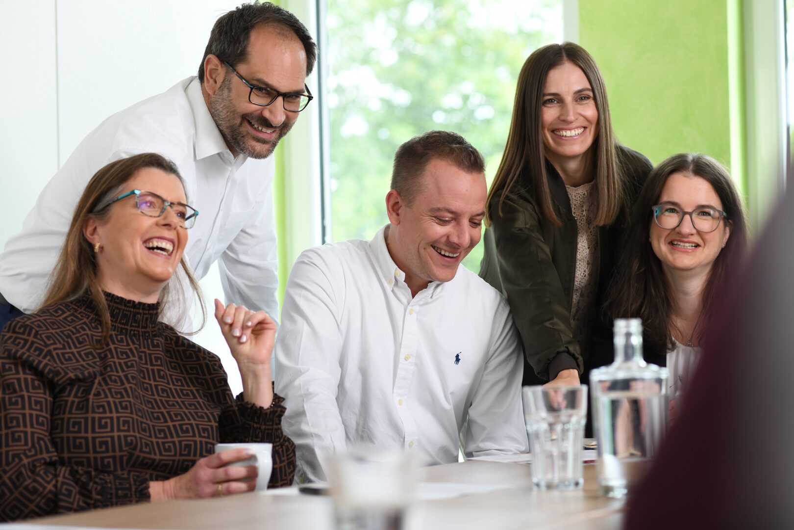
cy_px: 265
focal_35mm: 85
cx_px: 397
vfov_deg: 16.1
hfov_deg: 23.9
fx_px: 1875
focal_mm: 85
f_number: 4
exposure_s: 1/200
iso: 400
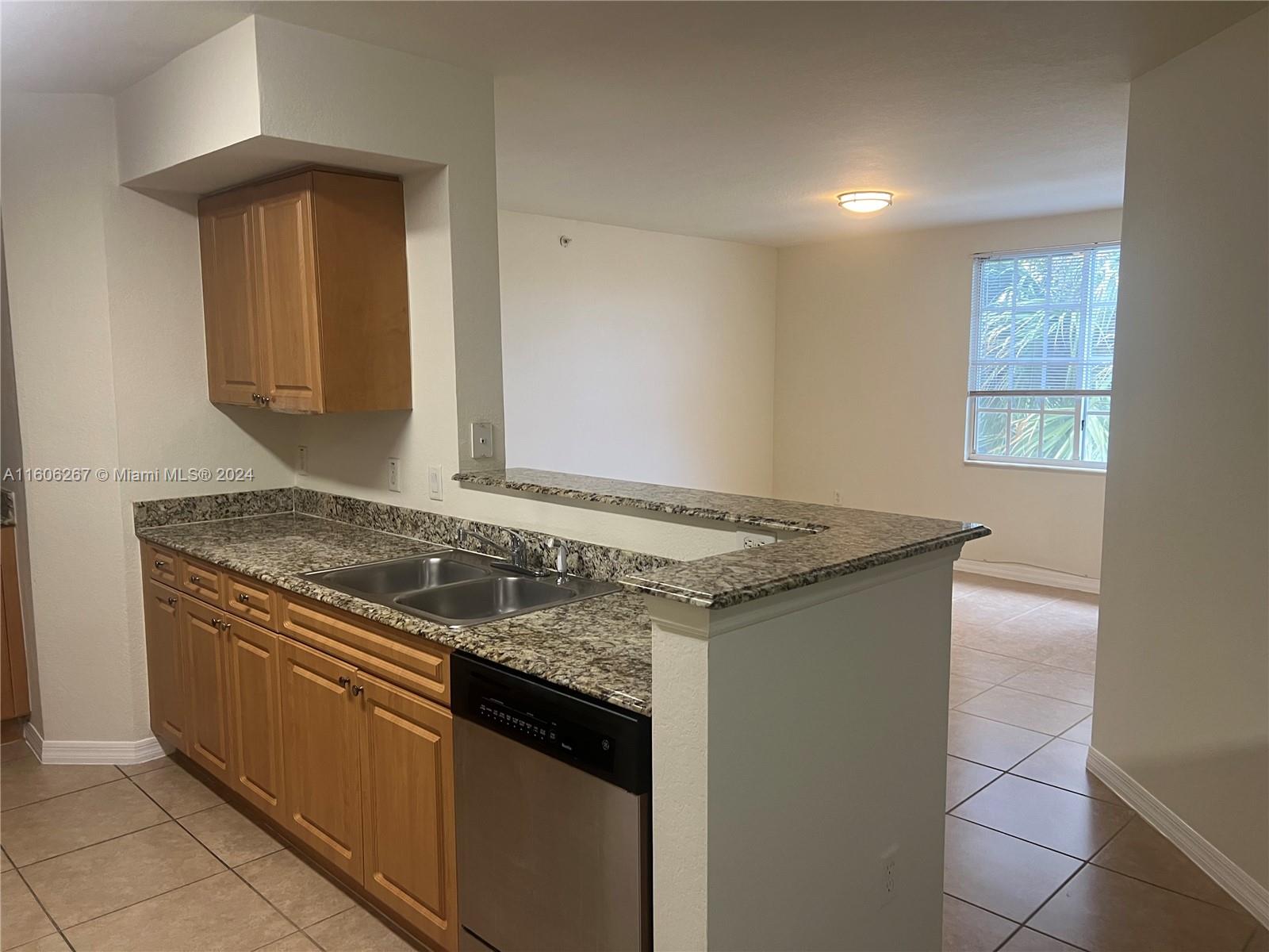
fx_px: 953
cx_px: 634
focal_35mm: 26
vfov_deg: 53.1
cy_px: 476
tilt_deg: -7.7
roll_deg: +0.2
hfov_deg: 67.3
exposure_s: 1/60
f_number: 1.5
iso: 100
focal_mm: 5.7
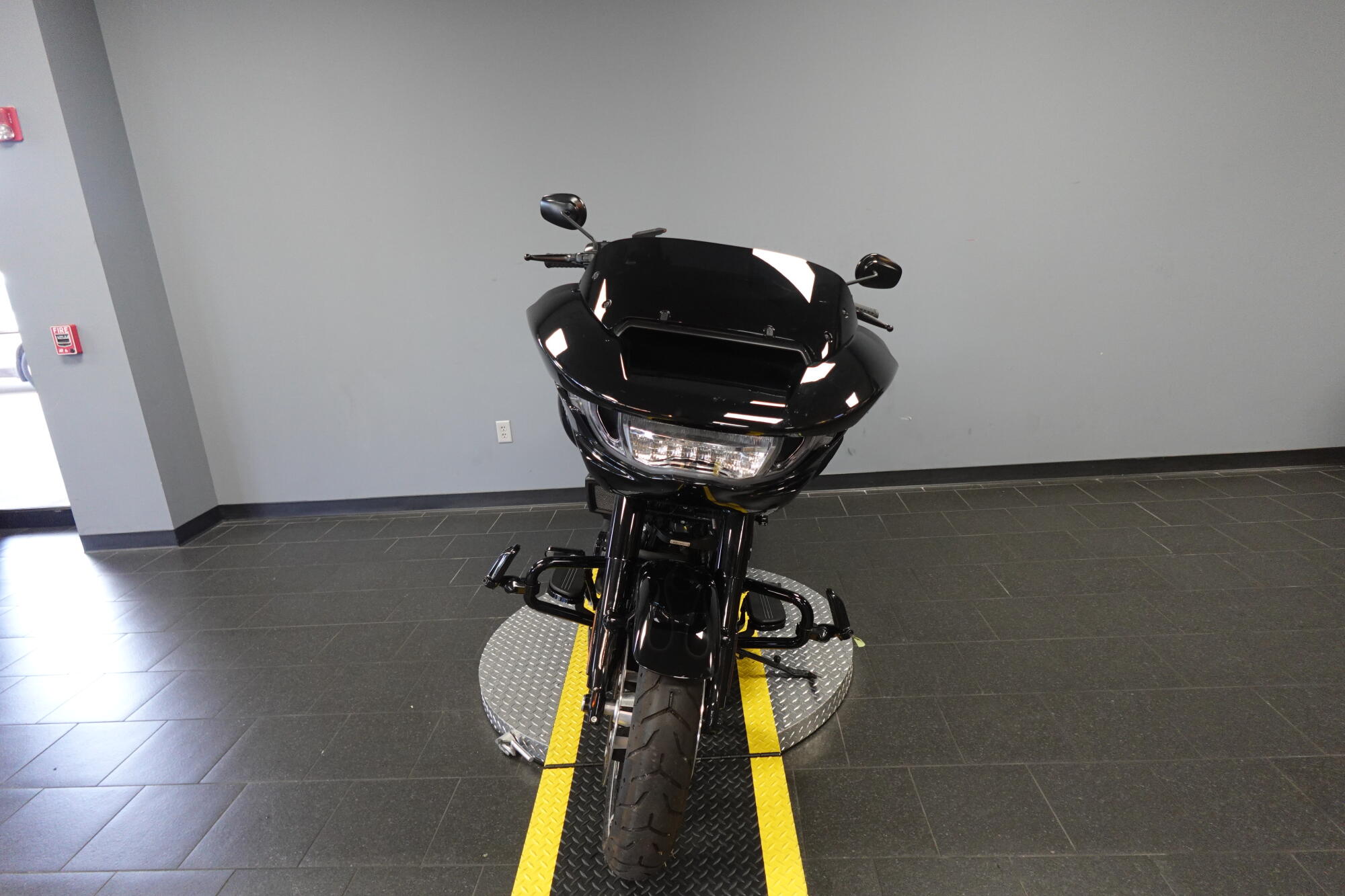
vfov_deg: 61.9
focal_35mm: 20
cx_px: 672
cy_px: 448
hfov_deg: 84.0
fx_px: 747
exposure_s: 1/80
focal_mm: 7.6
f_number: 2
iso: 640
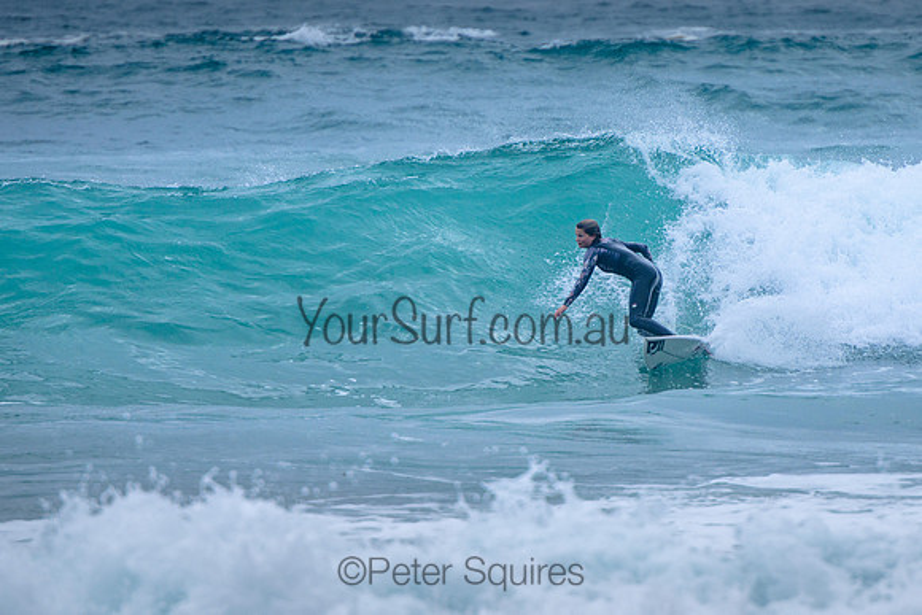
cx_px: 568
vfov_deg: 2.5
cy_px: 296
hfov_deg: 3.7
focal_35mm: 550
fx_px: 14092
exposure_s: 1/2000
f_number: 5.6
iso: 280
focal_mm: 400
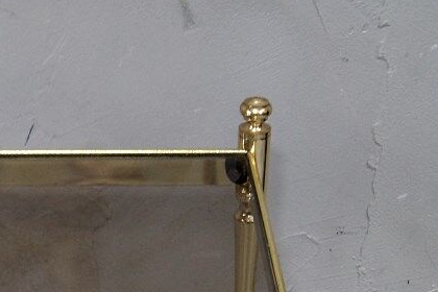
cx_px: -2
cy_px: 327
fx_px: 1411
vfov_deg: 11.6
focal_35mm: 116
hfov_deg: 17.2
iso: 400
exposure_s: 1/10
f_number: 8
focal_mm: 26
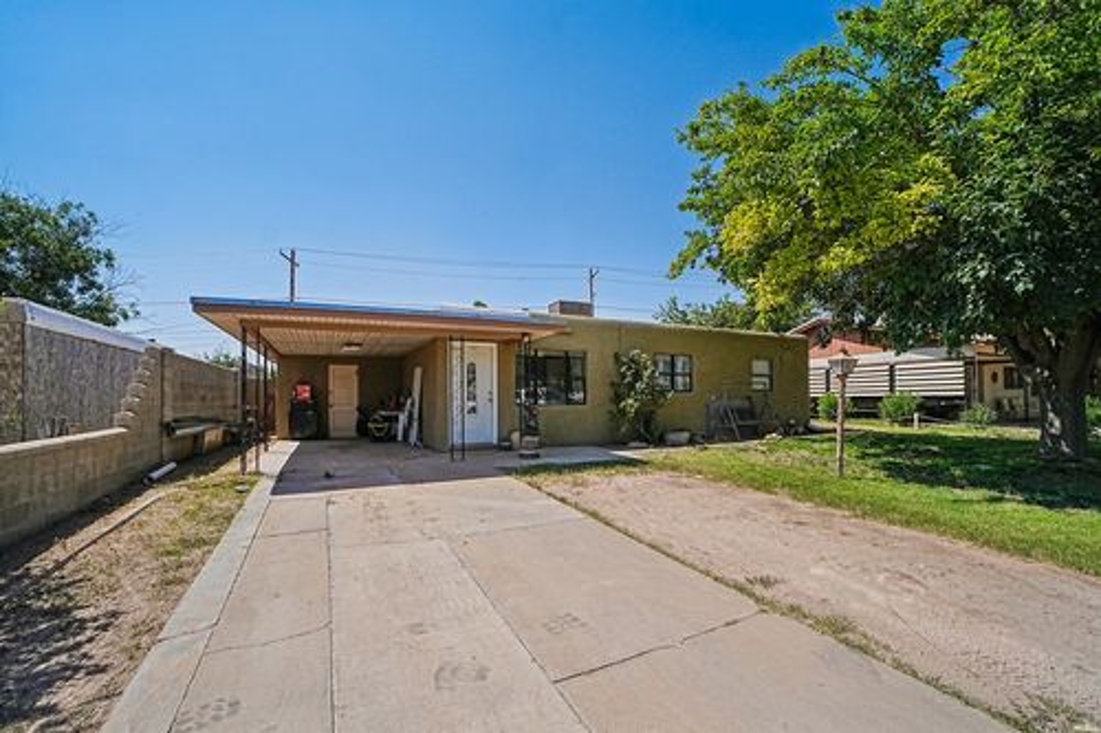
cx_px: 550
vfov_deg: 81.2
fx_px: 428
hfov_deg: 104.3
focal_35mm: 14
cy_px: 366
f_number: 20
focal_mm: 14
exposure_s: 1/800
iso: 1600
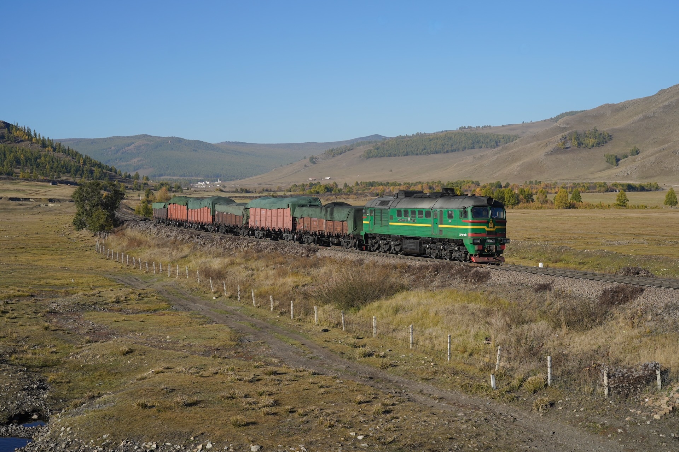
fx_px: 943
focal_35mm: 50
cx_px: 340
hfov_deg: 39.6
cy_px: 226
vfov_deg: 27.0
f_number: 5.6
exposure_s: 1/1000
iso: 200
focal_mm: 50
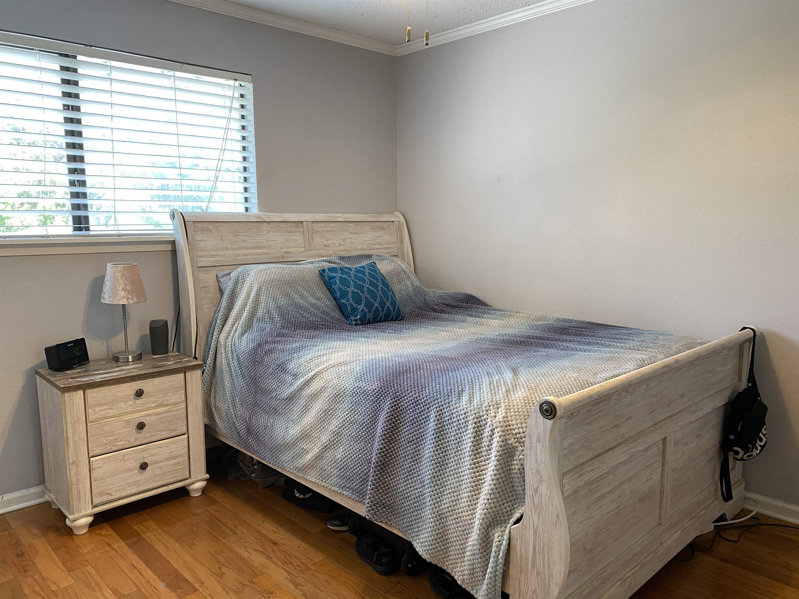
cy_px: 300
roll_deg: -0.2
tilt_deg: -6.7
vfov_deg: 53.1
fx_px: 600
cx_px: 400
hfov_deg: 67.3
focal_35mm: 26
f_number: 1.8
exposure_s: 1/94
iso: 125
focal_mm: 4.25
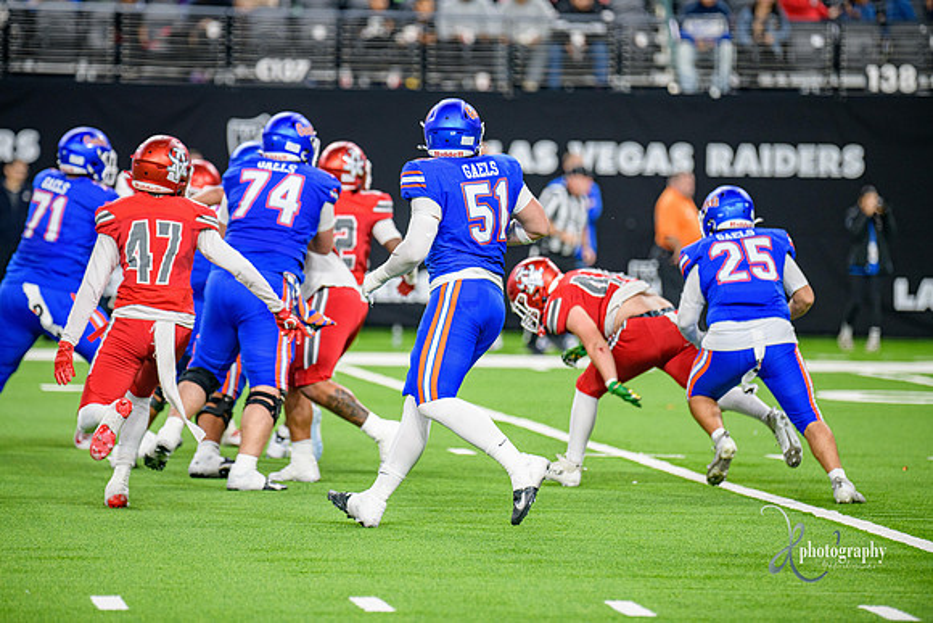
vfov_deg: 5.7
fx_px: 6221
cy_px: 312
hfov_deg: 8.6
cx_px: 466
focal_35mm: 240
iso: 1000
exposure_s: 1/400
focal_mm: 240
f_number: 2.8
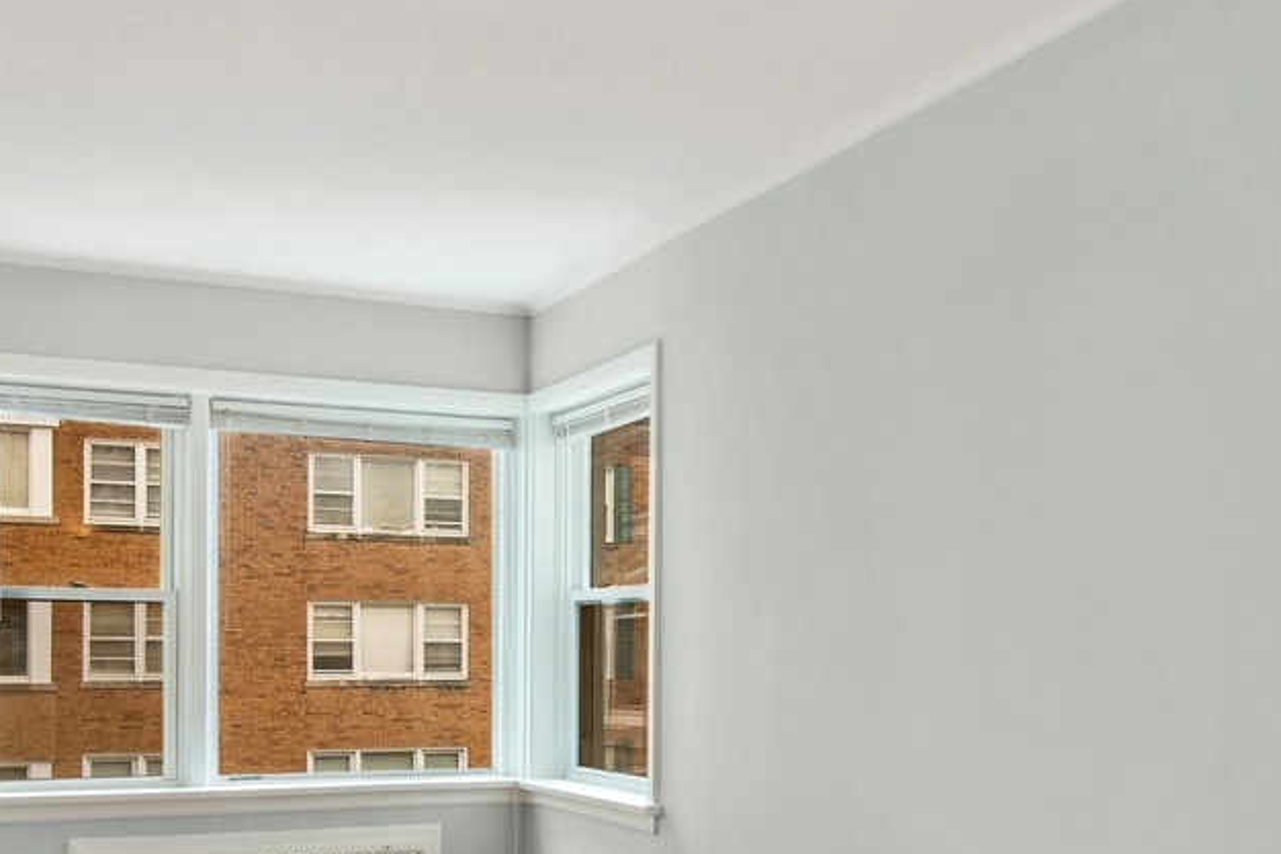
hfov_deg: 44.5
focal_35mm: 44
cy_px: 690
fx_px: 1565
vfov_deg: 29.7
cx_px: 672
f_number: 8
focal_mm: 17
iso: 200
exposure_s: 1/13
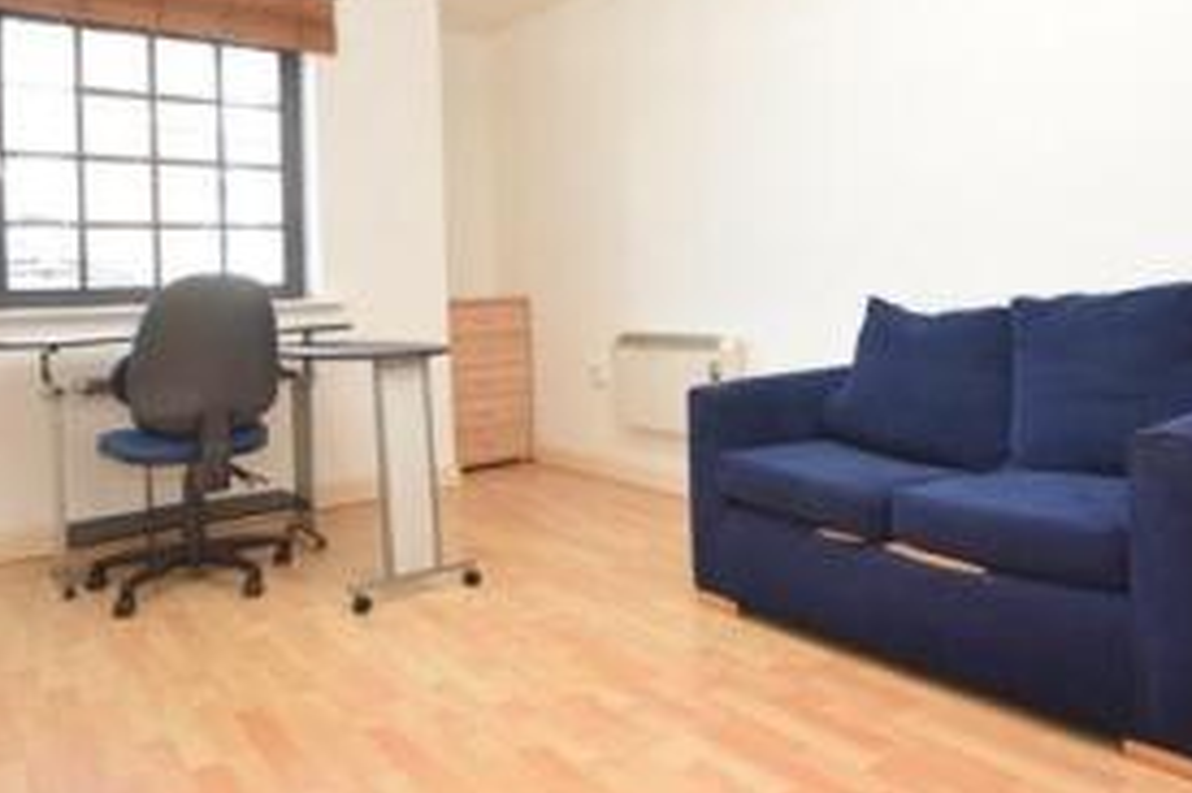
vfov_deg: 48.9
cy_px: 284
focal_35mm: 26
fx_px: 860
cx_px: 642
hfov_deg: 69.3
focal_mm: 10
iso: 800
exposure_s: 1/100
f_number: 5
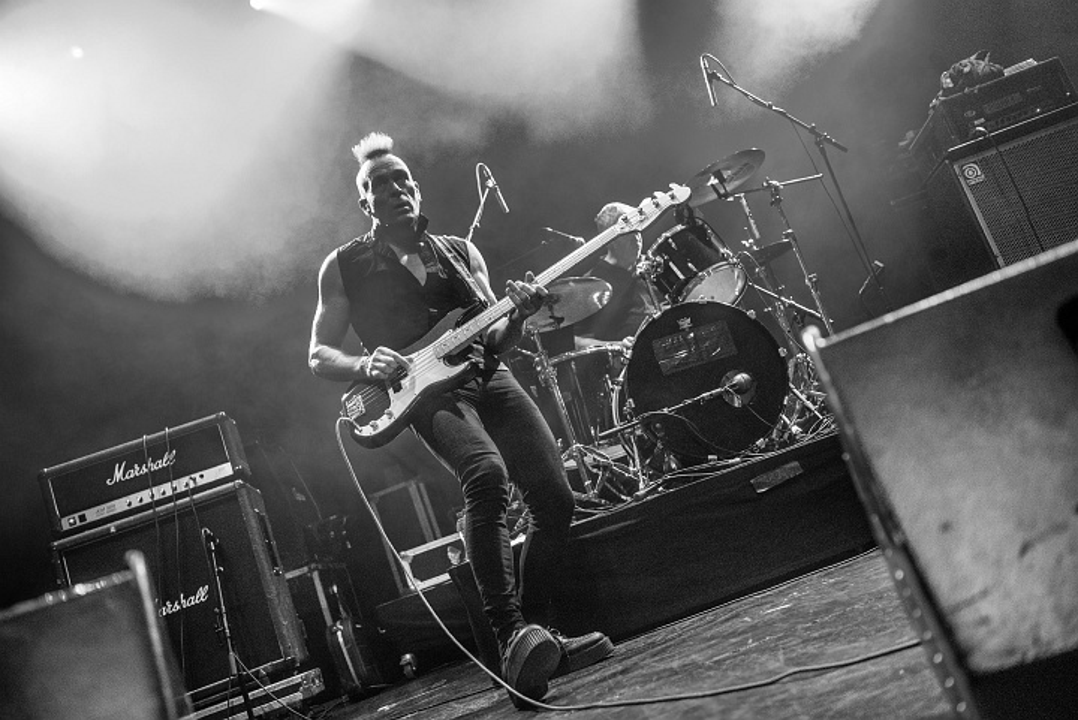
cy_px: 360
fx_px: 1049
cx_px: 539
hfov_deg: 54.4
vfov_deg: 37.9
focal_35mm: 35
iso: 4000
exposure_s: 1/80
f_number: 2.8
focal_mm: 35
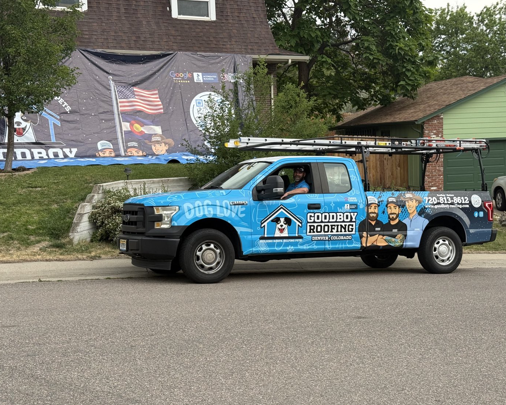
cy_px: 205
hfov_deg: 36.6
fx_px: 764
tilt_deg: -4.2
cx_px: 272
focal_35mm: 51
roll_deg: +0.9
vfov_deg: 29.7
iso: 100
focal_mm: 6.76
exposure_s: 1/493
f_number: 1.78
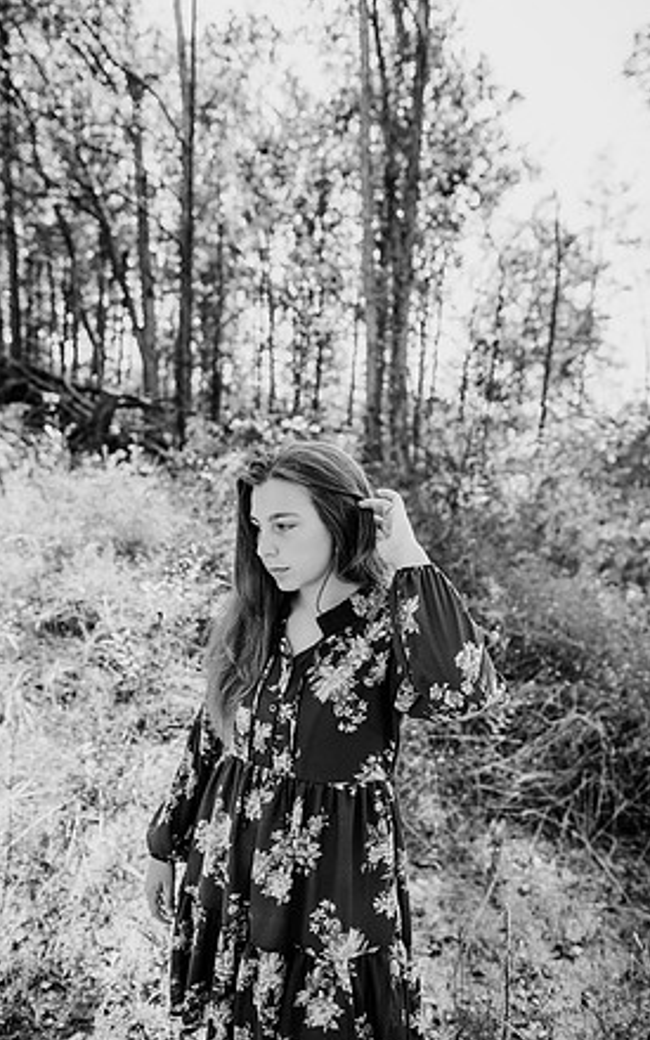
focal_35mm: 25
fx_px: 709
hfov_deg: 49.2
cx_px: 300
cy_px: 522
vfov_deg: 72.5
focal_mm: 24
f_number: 2.8
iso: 200
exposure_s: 1/800
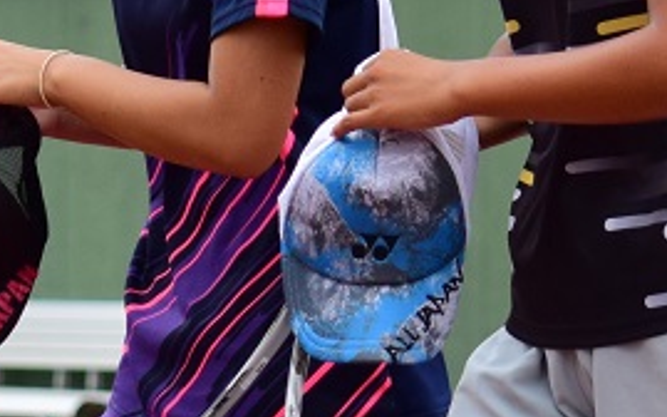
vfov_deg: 2.7
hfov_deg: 4.4
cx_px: 290
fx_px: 8776
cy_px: -17
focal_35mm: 483
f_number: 4.5
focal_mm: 85
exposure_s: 1/1600
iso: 400
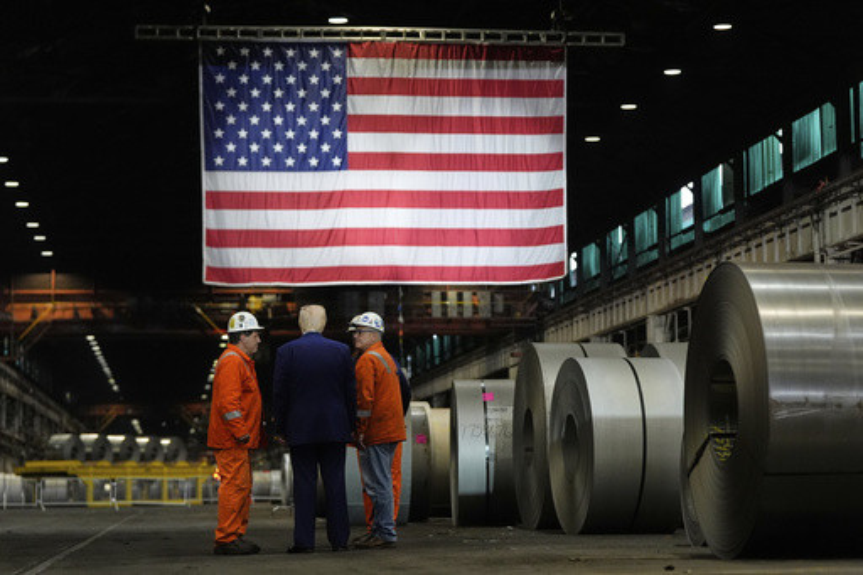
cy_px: 288
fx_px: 2061
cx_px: 432
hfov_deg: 23.7
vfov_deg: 15.9
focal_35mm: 86
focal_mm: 86
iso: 3200
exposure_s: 1/500
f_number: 3.2
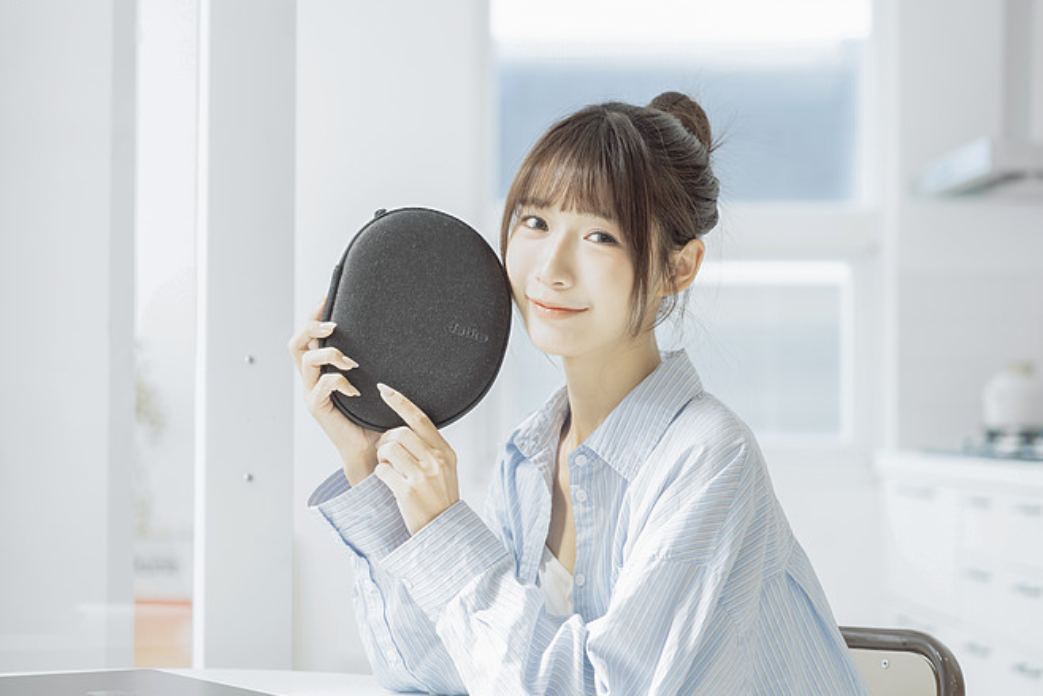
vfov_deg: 16.5
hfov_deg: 24.4
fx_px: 2405
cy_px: 365
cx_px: 428
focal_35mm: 83
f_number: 2.8
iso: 100
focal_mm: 70
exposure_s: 1/100
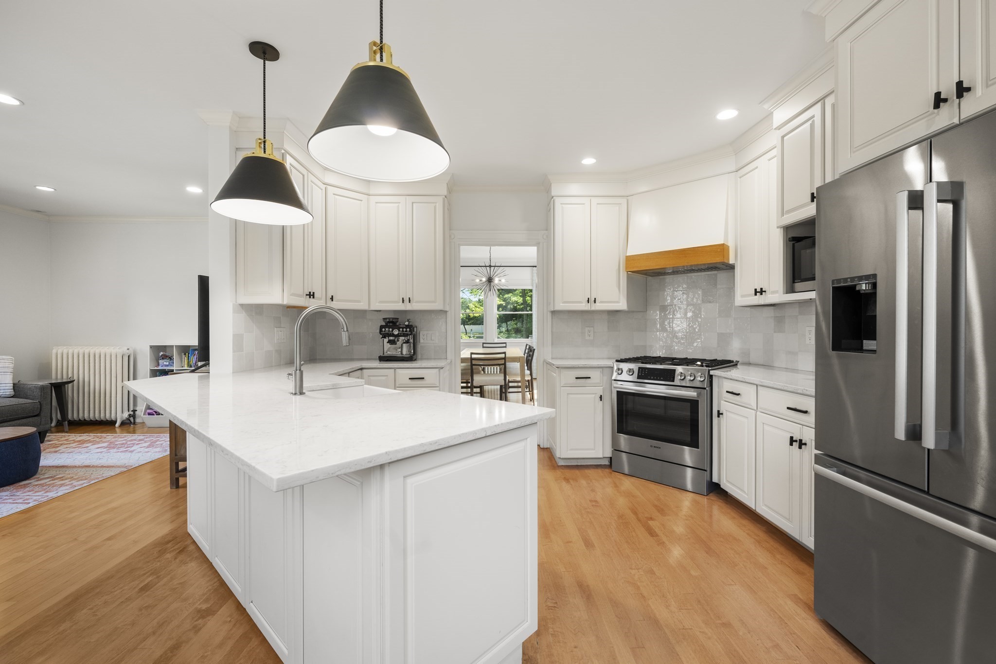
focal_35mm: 15
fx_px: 415
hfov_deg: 100.4
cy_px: 332
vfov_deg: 77.3
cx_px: 498
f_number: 9
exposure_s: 1/8
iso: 500
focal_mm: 15
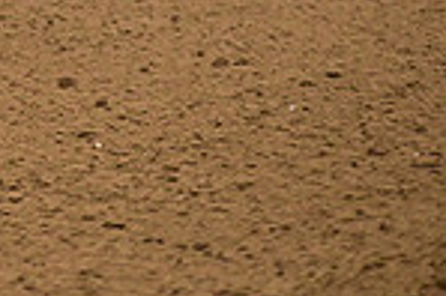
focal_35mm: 507
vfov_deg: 2.7
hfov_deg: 4.0
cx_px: -356
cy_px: -259
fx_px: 6274
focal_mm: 130
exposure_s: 1/640
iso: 5000
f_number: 2.8
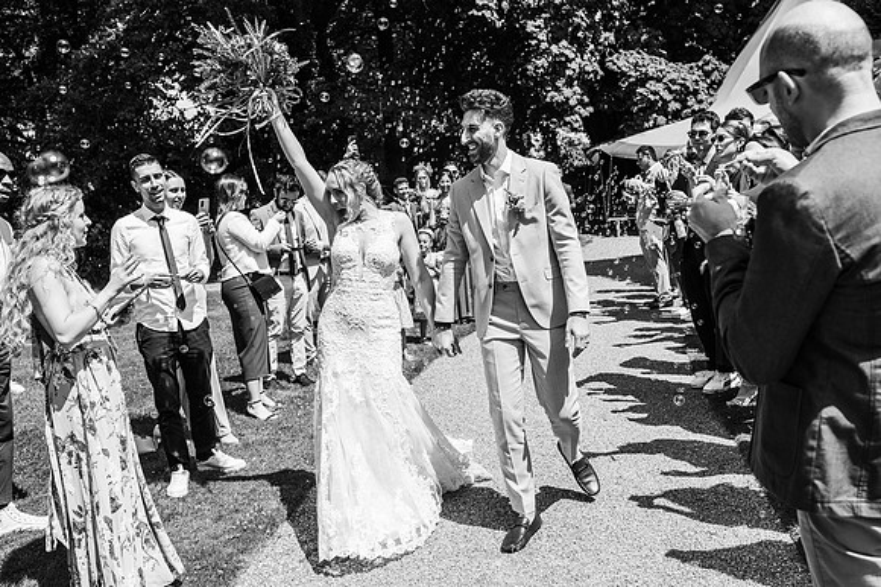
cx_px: 440
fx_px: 856
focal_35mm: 35
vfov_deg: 37.8
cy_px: 294
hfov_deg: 54.5
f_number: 4.5
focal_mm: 35
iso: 100
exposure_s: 1/1600
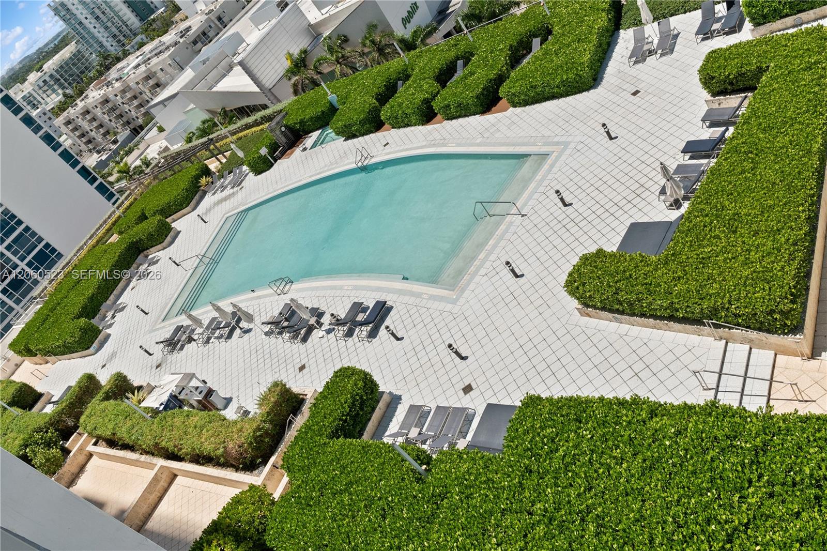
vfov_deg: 43.6
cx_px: 414
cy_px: 276
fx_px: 689
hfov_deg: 61.9
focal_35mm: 30
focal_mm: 20
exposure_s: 1/1600
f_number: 8
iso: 640
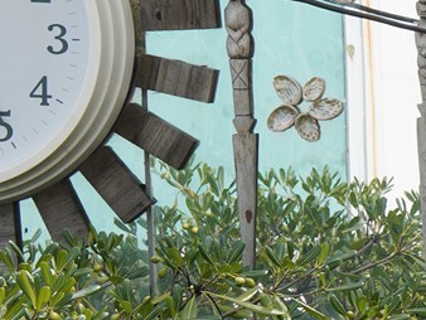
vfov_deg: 7.4
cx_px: 1078
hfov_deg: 8.8
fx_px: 2451
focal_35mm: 199
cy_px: 396
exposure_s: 1/100
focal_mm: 35
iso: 100
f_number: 10
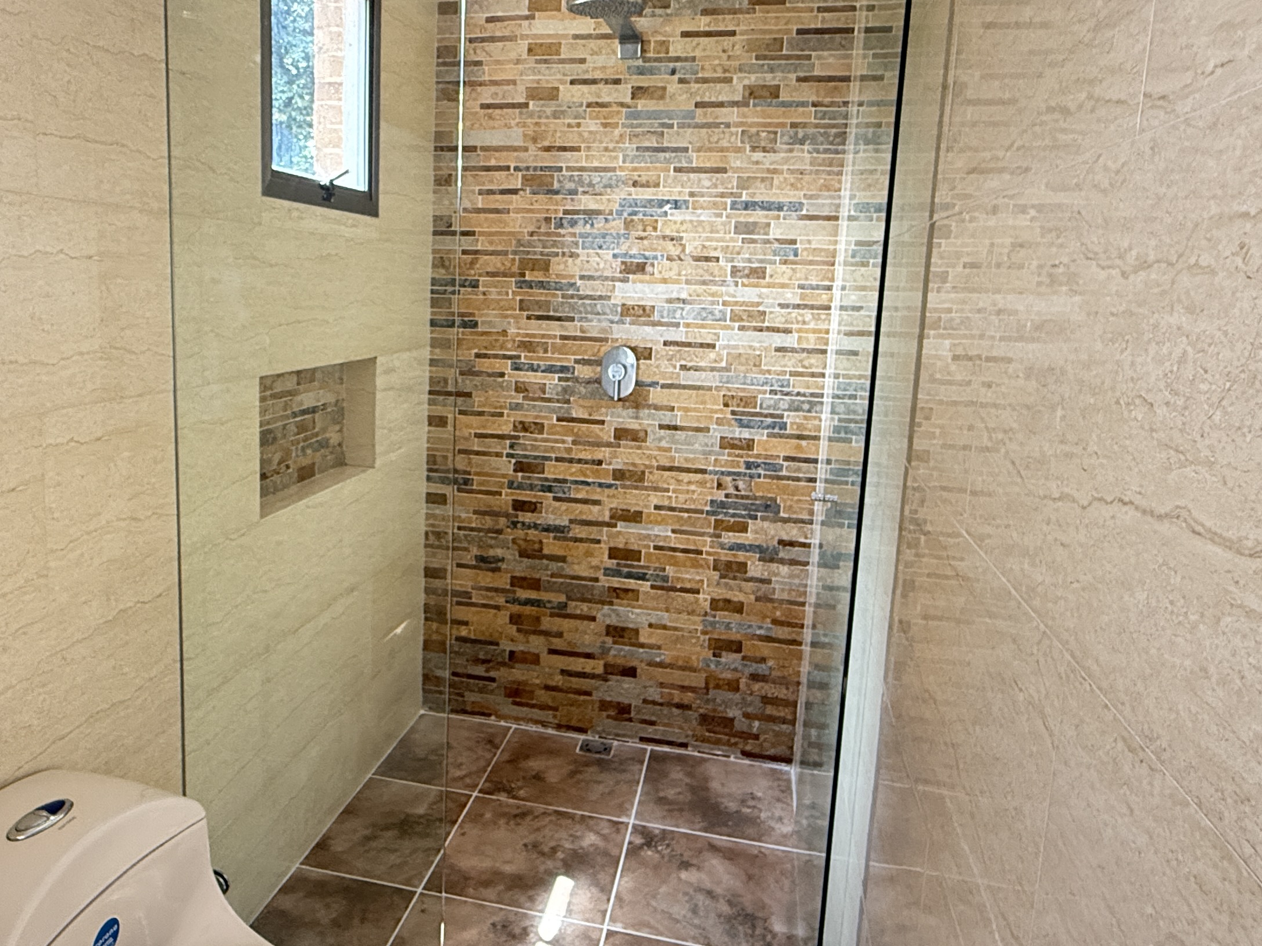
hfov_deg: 66.9
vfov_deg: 53.0
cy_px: 431
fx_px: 948
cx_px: 530
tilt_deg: -8.1
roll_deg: -2.8
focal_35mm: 26
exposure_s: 1/97
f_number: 2.2
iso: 320
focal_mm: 2.22
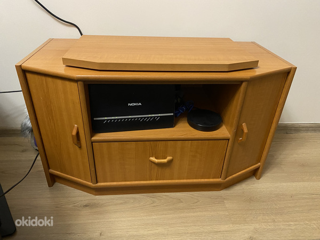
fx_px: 240
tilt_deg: -31.2
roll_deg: -2.2
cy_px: 120
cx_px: 160
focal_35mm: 26
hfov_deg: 67.3
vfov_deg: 53.1
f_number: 1.8
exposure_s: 1/34
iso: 640
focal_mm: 4.25
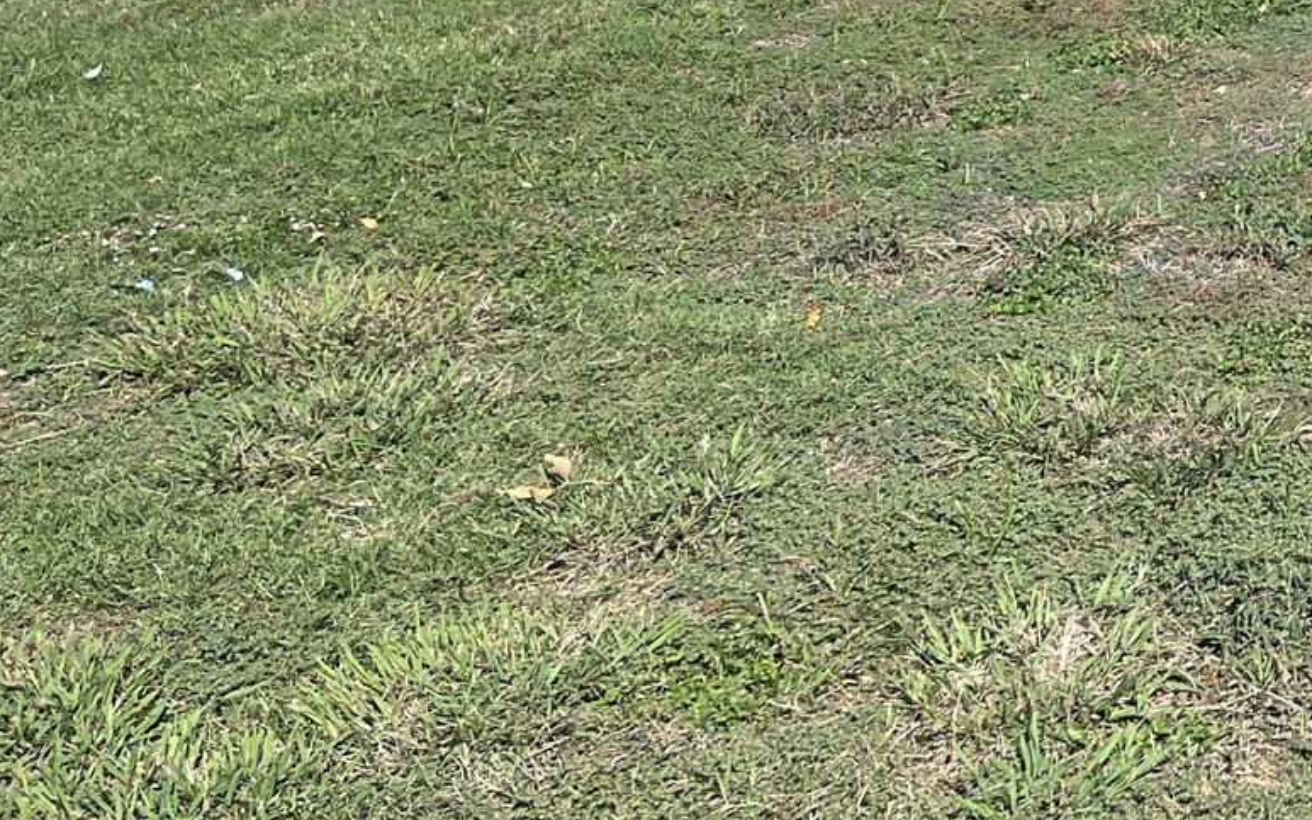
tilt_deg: -1.0
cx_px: 1601
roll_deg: +0.2
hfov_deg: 25.2
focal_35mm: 73
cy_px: -482
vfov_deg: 16.0
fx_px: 2610
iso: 32
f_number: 1.6
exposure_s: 1/3559
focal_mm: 5.1
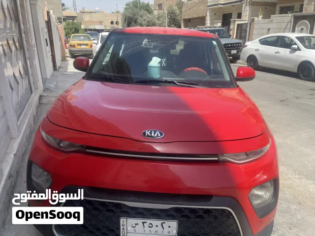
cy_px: 118
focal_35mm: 25
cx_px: 158
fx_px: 227
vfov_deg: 54.9
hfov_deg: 69.4
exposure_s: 1/1553
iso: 32
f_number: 1.6
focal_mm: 5.1
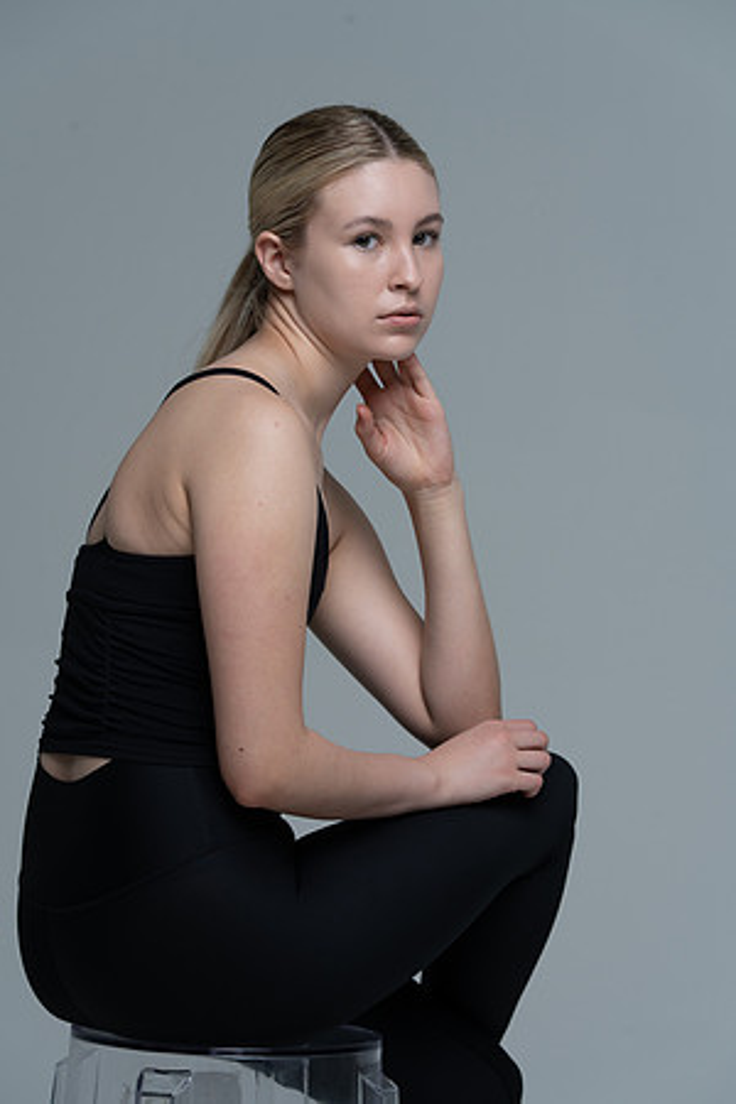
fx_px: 5336
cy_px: 552
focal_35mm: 174
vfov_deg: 11.8
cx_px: 368
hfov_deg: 7.9
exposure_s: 1/160
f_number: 9
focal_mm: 174
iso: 320
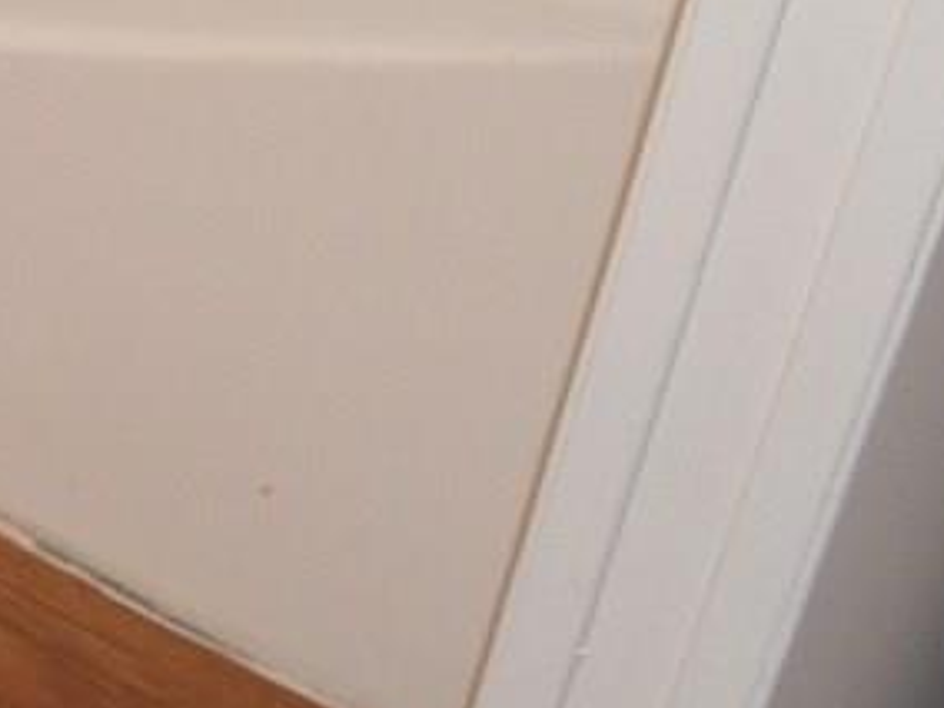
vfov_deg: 11.4
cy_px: -273
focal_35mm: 126
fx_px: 3436
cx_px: -655
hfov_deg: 14.2
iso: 200
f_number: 3.2
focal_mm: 6.3
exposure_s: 1/45
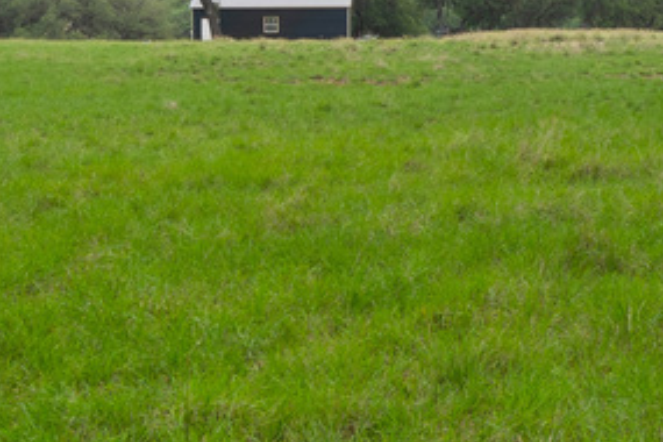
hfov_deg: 20.1
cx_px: 907
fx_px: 1676
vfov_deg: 14.8
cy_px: 7
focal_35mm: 91
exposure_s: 1/80
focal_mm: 16
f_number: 11
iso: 100
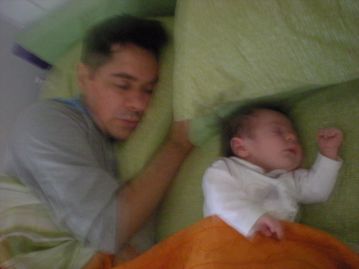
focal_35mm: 38
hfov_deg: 49.0
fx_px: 394
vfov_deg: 37.7
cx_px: 180
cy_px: 134
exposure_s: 1
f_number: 3.1
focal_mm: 6.3
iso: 800
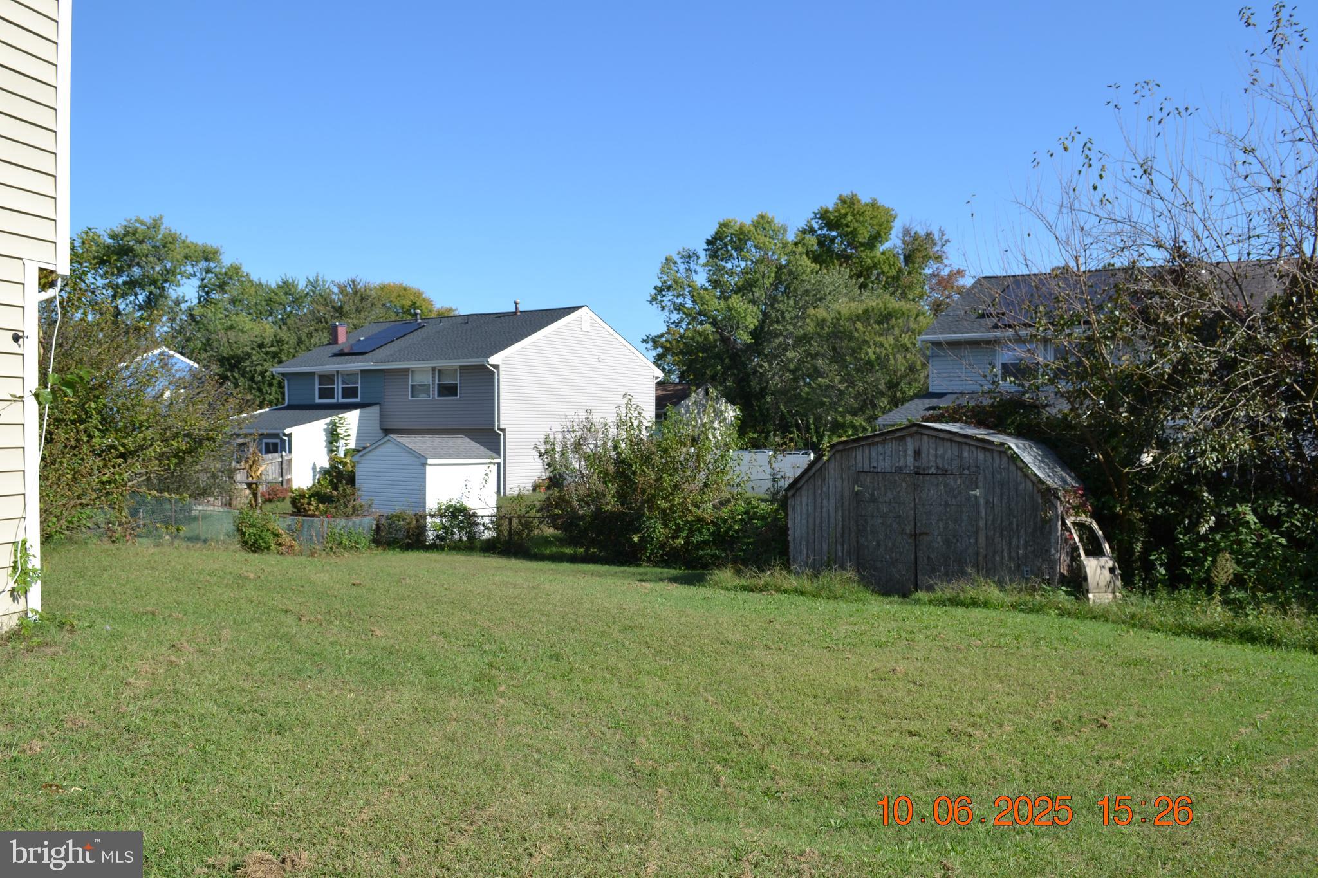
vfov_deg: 43.6
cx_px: 659
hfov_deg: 61.9
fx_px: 1098
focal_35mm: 30
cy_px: 439
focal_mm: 20
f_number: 7.1
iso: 100
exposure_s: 1/250
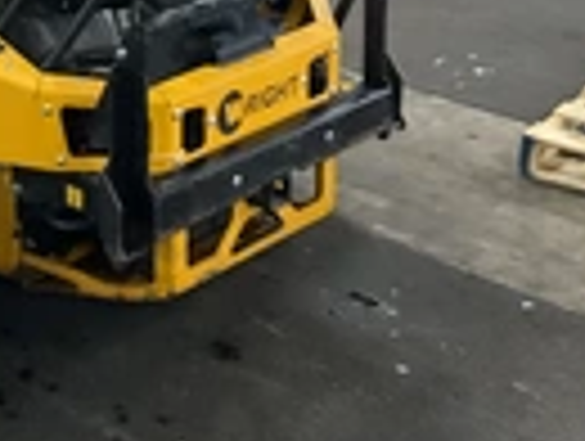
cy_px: -81
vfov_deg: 16.0
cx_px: 4
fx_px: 1507
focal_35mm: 89
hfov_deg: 21.2
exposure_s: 1/60
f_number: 1.8
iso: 250
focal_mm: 3
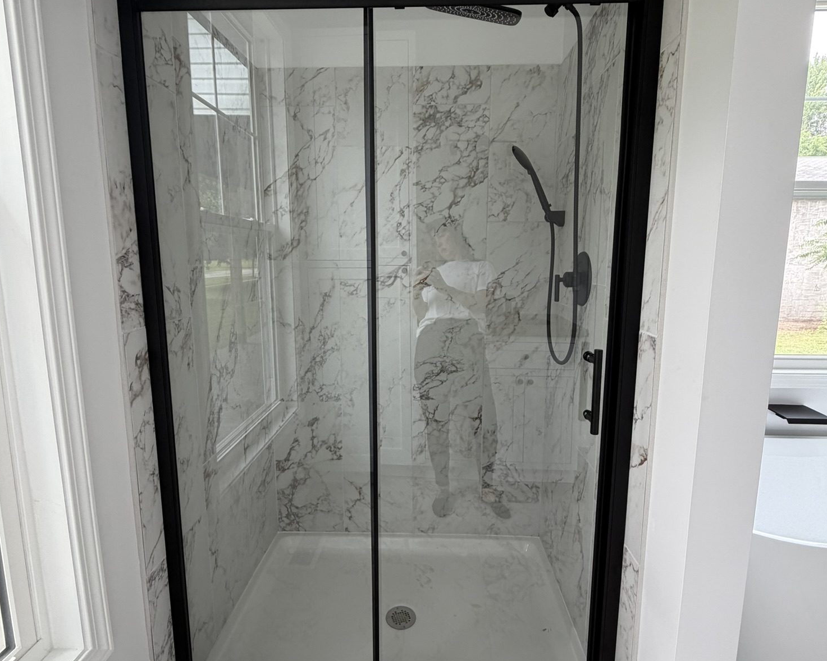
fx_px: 465
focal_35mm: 19
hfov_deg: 83.3
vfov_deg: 70.8
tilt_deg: -8.9
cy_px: 327
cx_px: 414
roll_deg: -0.5
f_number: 2.2
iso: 100
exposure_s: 1/121
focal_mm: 2.22
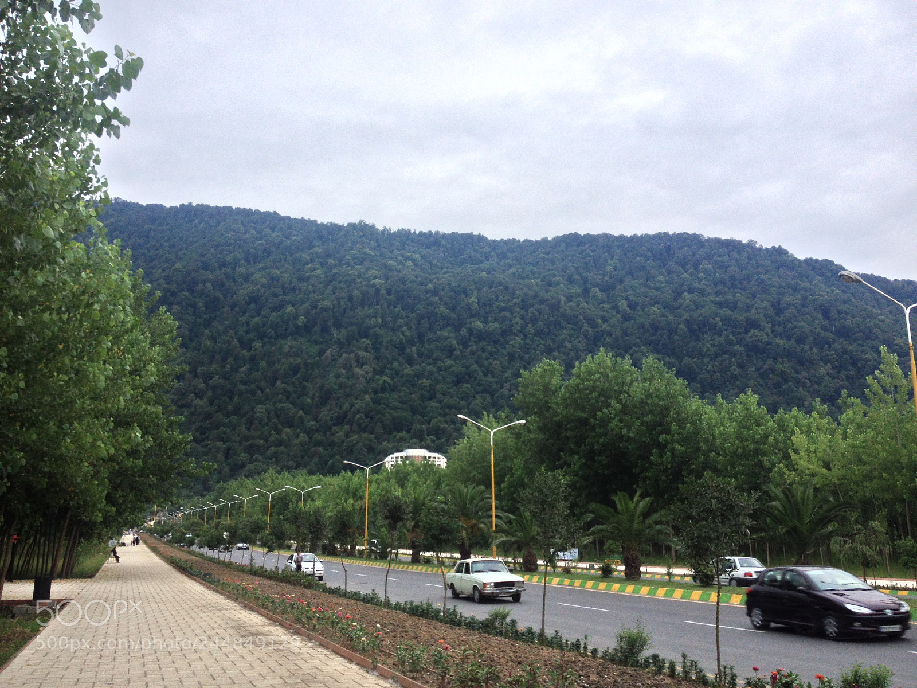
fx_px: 927
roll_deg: +2.3
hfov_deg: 52.6
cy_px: 344
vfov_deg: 40.7
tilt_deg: +14.7
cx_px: 458
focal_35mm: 35
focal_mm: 4.28
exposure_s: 1/120
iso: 50
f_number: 2.4
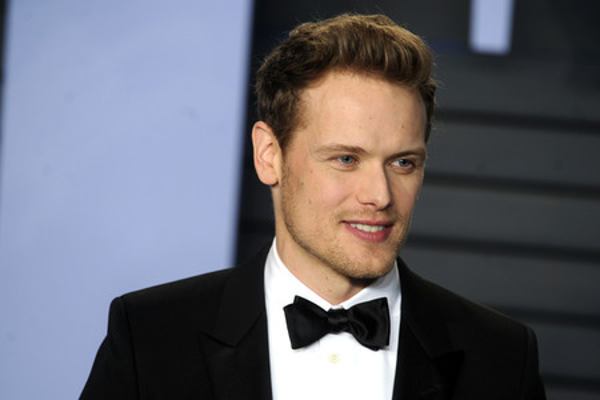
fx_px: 3333
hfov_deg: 10.3
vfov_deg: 6.9
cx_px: 300
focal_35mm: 200
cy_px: 200
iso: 800
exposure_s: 1/250
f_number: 5
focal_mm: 200
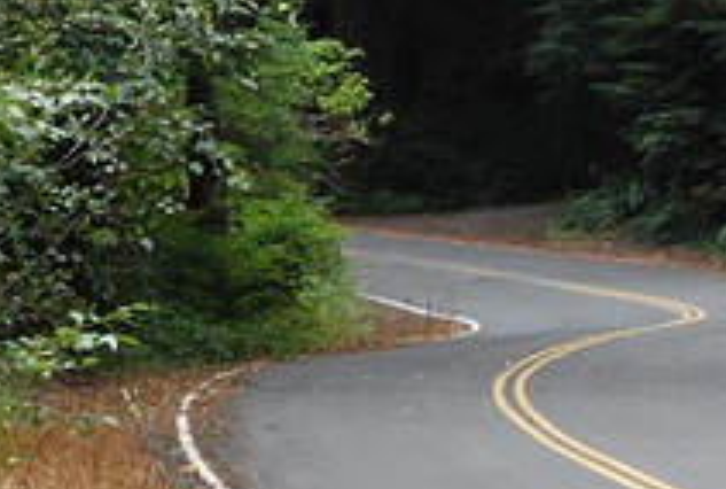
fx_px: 8744
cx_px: 540
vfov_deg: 3.2
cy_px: 498
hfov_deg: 4.8
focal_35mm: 432
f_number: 5.6
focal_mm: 105
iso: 1600
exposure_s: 1/200
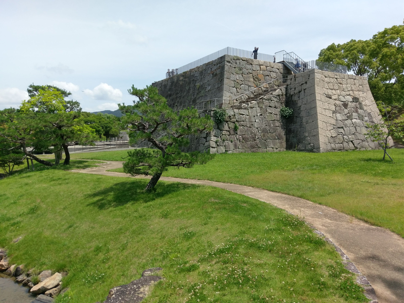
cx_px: 202
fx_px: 303
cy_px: 152
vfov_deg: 53.1
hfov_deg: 67.3
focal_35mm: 26
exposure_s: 1/2667
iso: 100
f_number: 1.8
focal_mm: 4.58
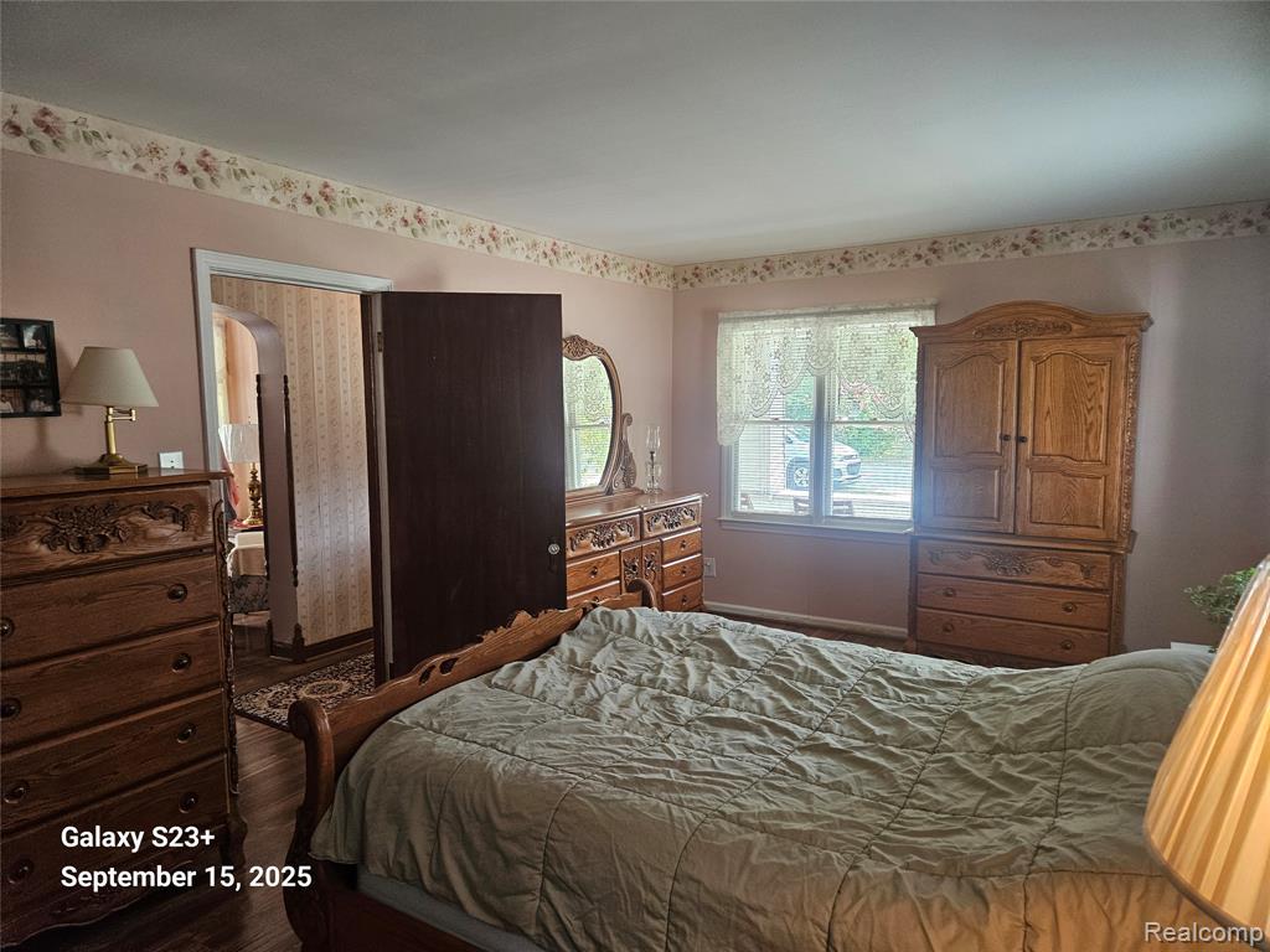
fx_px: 844
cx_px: 635
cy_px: 476
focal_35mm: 23
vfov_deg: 58.9
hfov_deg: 73.9
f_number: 1.8
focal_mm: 5.4
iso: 250
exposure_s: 1/120
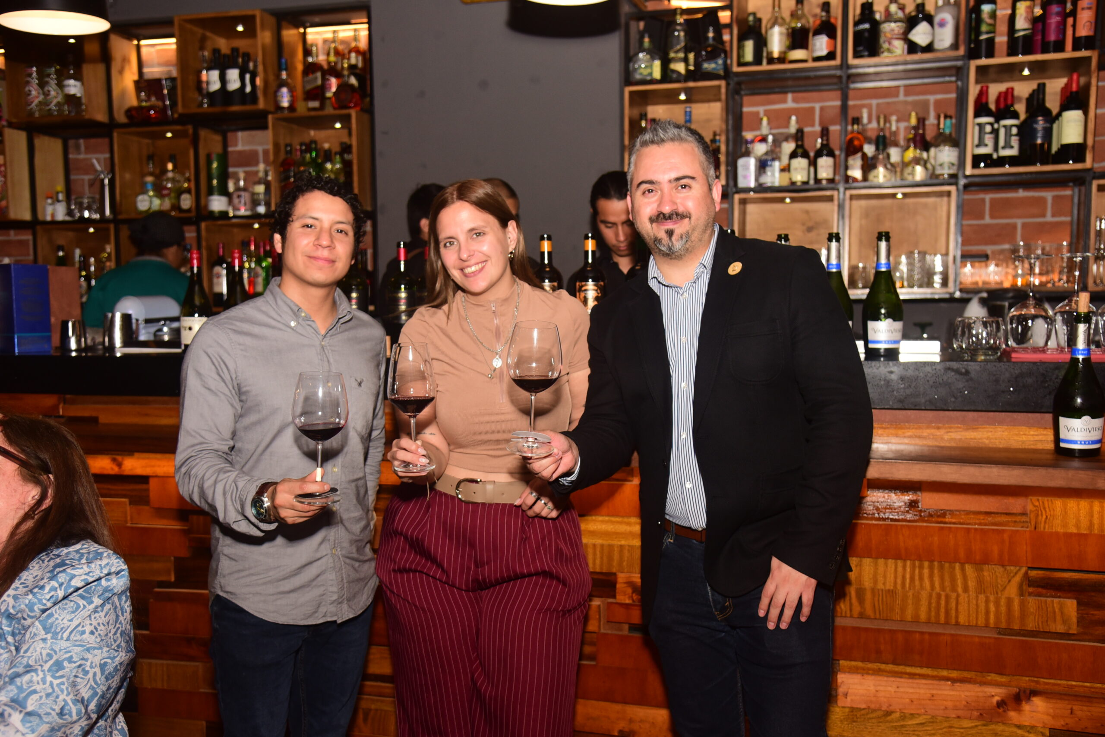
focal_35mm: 38
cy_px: 368
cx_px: 552
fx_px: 1166
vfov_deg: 35.1
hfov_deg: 50.7
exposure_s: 1/125
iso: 1000
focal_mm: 38
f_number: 5
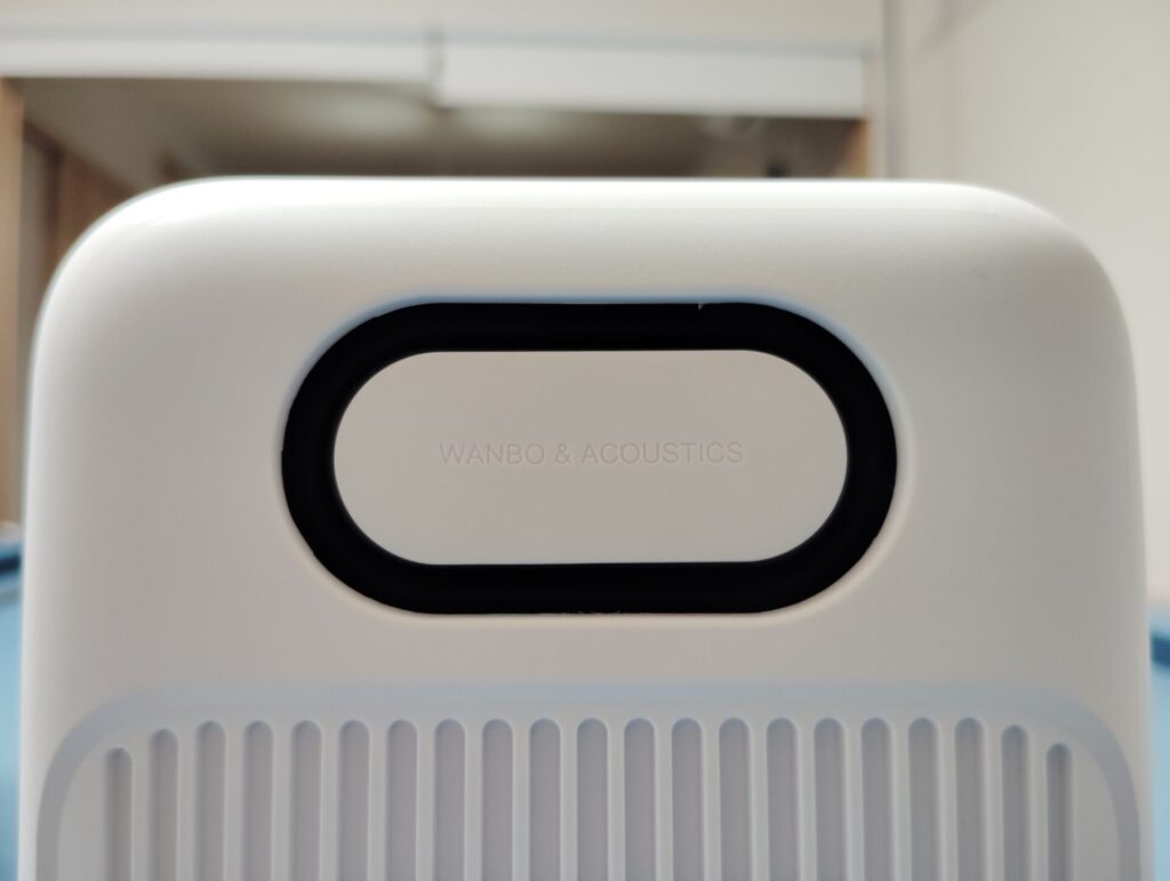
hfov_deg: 63.4
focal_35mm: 28
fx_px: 948
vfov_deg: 49.9
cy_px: 440
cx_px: 585
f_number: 1.8
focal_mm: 4.22
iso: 555
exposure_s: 1/30
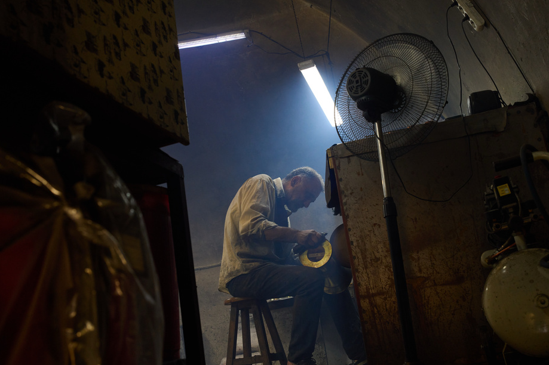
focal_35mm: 39
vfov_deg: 34.2
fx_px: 595
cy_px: 202
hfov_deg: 49.5
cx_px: 299
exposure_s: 1/100
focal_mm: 35
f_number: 5.6
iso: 1000
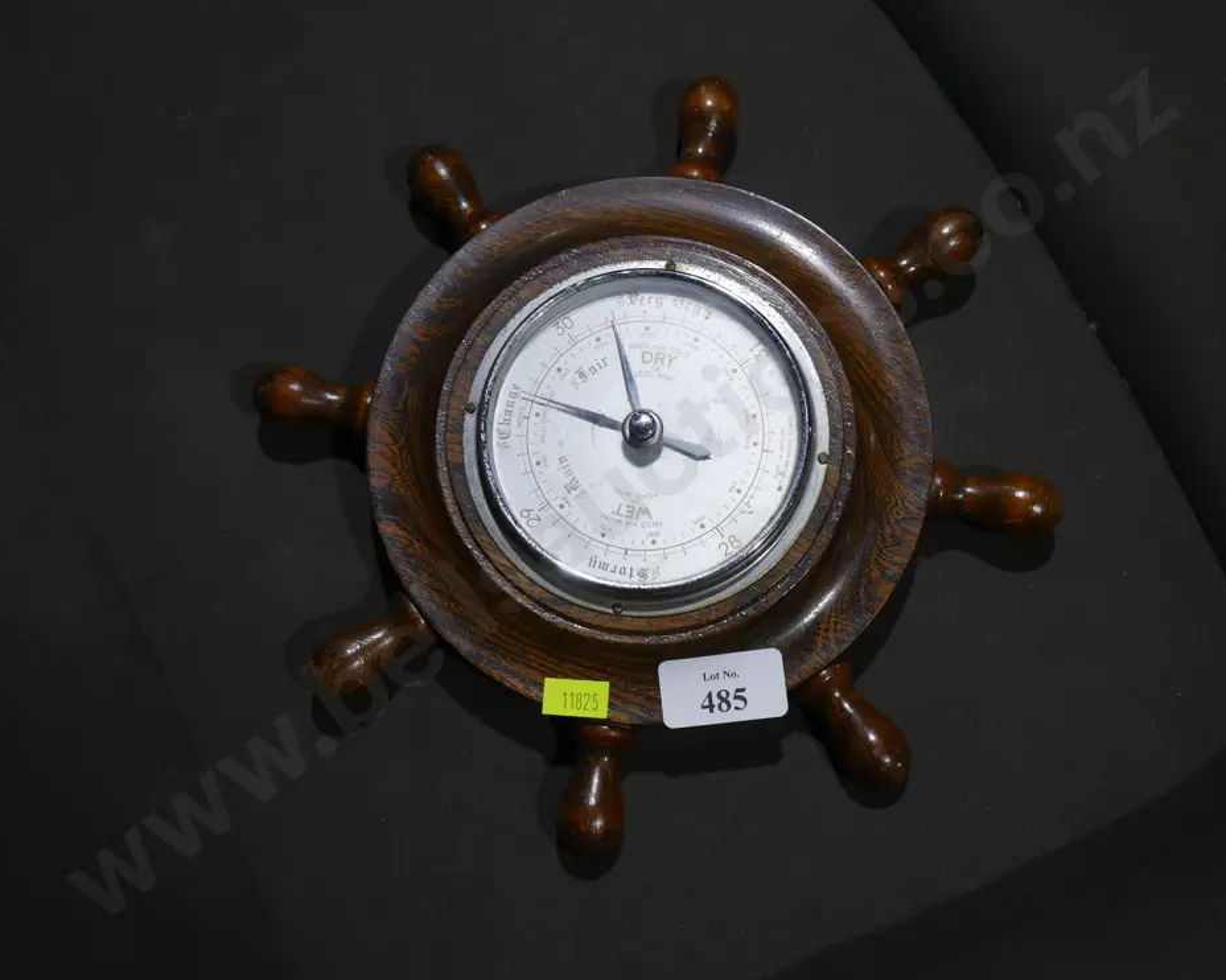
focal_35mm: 56
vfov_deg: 27.1
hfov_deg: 33.6
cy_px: 497
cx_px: 621
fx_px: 2032
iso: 200
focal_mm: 26
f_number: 5.3
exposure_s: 1/60
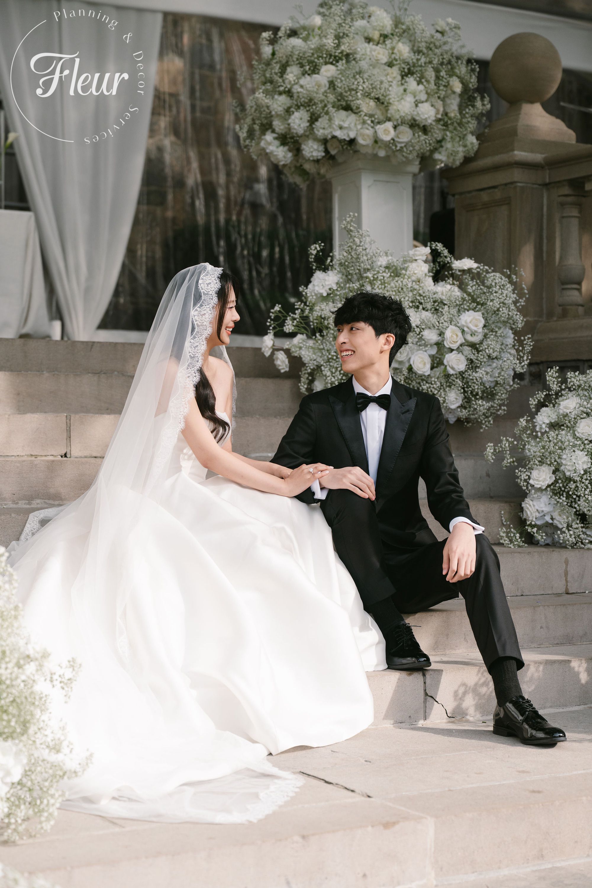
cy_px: 444
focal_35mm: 70
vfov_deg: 28.8
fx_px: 1726
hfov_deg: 19.5
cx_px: 296
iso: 320
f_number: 2.8
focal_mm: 70
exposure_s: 1/2000
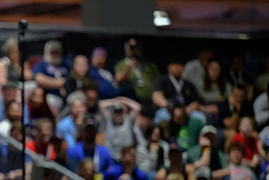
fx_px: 2594
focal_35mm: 347
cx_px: -71
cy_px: 166
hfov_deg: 5.9
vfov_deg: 4.0
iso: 7200
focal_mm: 130
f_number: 2.8
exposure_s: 1/640
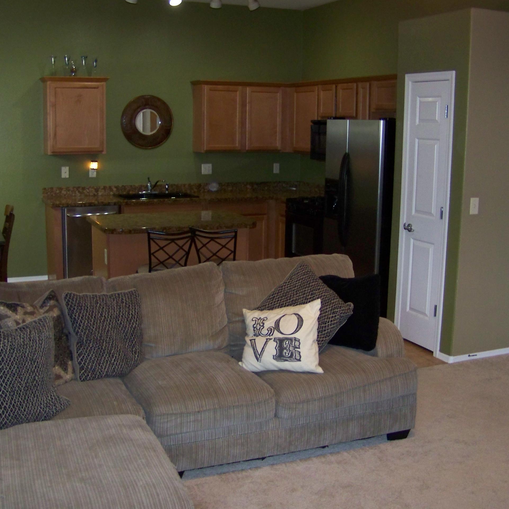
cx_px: 225
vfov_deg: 39.2
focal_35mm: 43
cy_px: 253
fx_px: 715
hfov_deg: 39.1
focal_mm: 5.85
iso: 200
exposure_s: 1/30
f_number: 2.8
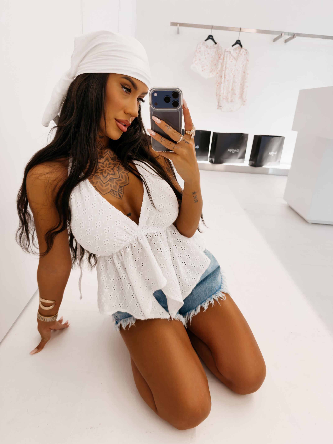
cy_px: 222
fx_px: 308
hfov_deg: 56.8
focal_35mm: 24
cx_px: 166
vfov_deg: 71.6
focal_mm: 6.76
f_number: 1.8
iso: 64
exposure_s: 1/50
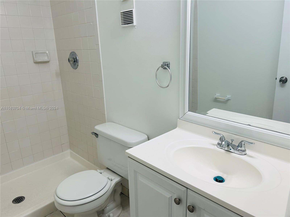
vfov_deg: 53.1
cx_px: 145
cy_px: 108
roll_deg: +1.2
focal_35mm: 26
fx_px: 218
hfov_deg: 67.3
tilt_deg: -14.9
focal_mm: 5.7
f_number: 1.5
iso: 80
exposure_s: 1/120
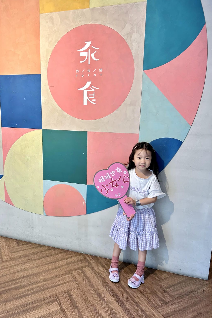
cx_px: 90
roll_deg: -0.6
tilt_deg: -9.6
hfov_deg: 46.2
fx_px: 247
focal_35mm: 28
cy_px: 156
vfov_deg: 65.5
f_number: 1.5
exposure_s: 1/120
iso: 80
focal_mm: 5.7
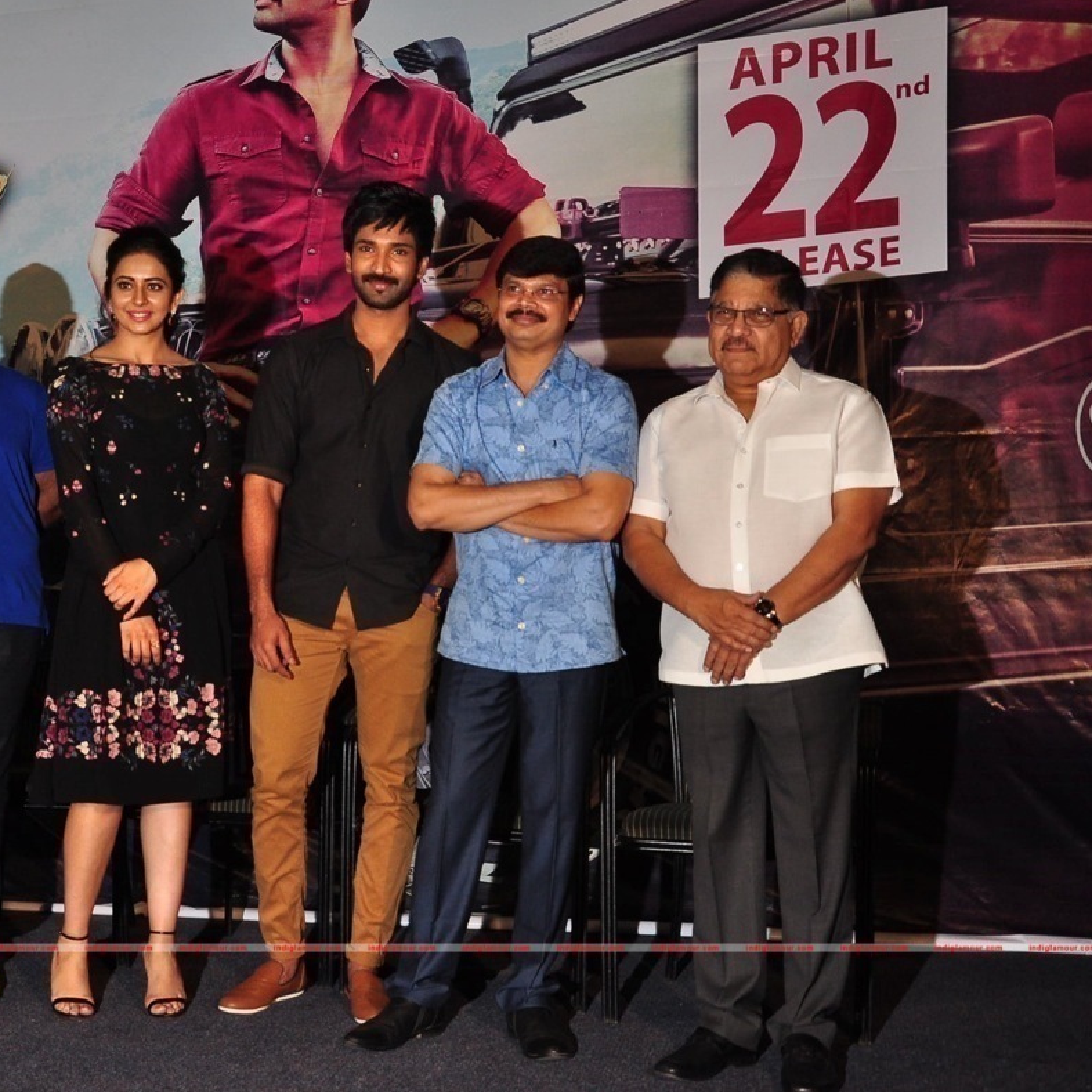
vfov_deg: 29.6
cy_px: 548
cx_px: 307
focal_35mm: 58
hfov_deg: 29.2
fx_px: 2070
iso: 640
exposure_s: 1/125
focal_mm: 30
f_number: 6.3
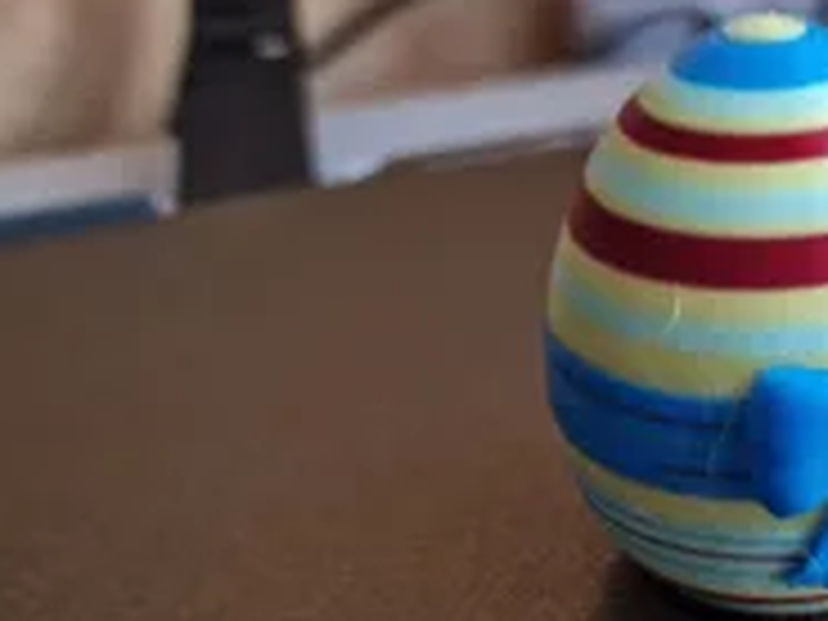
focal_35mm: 50
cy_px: 432
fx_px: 1196
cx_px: 770
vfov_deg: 28.8
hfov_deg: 35.6
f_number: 1.8
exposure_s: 1/30
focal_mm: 6.4
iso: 640
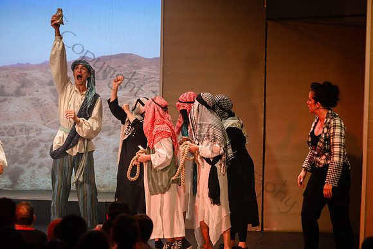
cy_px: 124
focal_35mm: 135
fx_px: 1399
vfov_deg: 10.2
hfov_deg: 15.2
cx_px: 186
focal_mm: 135
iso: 640
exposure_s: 1/160
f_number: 2.8
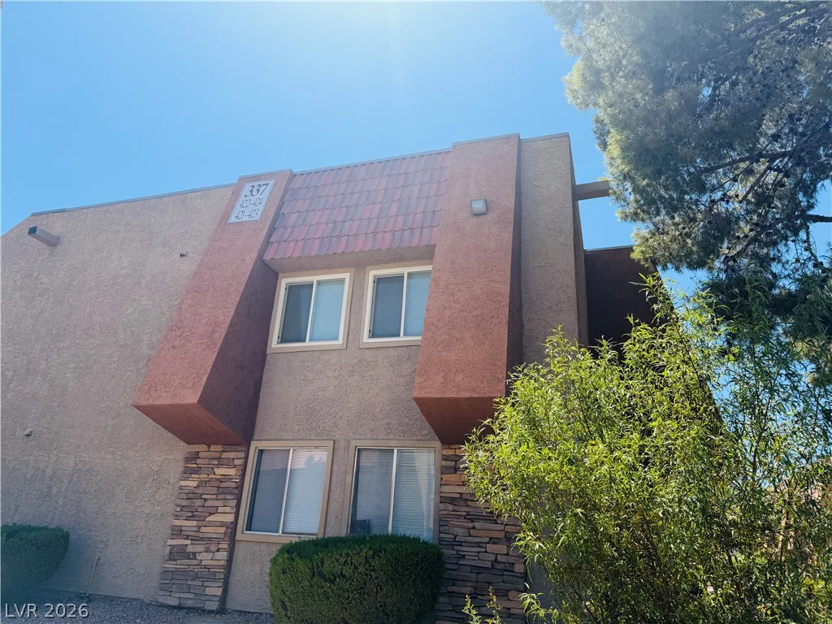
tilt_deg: +20.7
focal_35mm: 24
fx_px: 577
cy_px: 312
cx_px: 416
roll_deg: -2.7
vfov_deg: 56.8
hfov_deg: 71.6
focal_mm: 6.76
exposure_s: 1/2907
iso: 80
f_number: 1.78
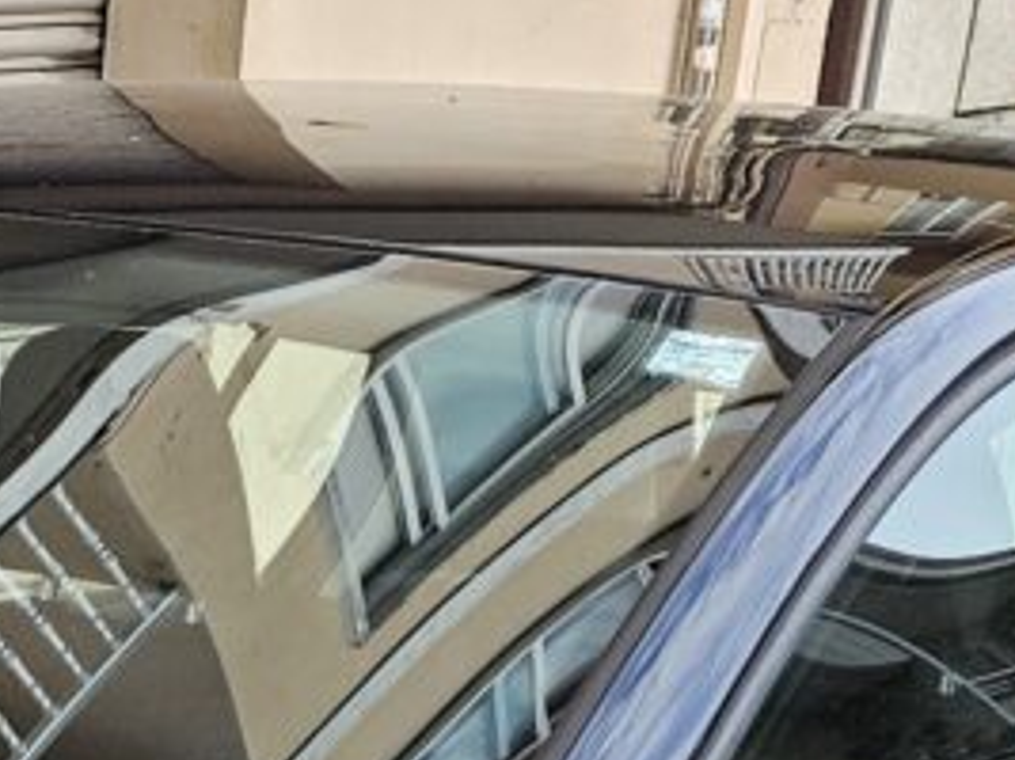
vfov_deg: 9.4
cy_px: 1934
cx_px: -452
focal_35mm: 138
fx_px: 4045
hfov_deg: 13.6
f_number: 1.7
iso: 16
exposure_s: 1/180
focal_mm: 6.3
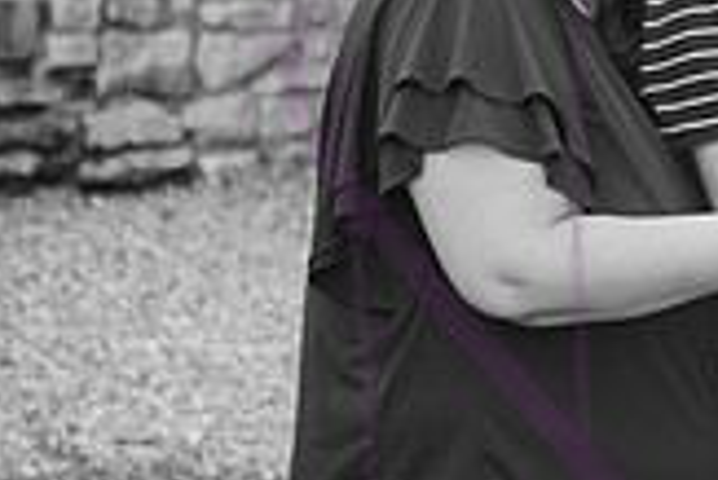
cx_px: 1022
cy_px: 64
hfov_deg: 6.7
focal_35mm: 302
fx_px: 6028
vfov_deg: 4.6
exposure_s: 1/250
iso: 400
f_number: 5.6
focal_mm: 85
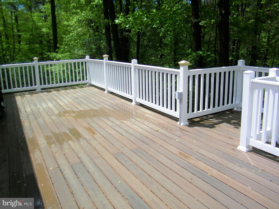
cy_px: 104
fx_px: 226
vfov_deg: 49.7
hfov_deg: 63.5
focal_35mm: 28
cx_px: 140
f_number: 3.5
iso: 80
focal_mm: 5
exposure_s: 1/1000
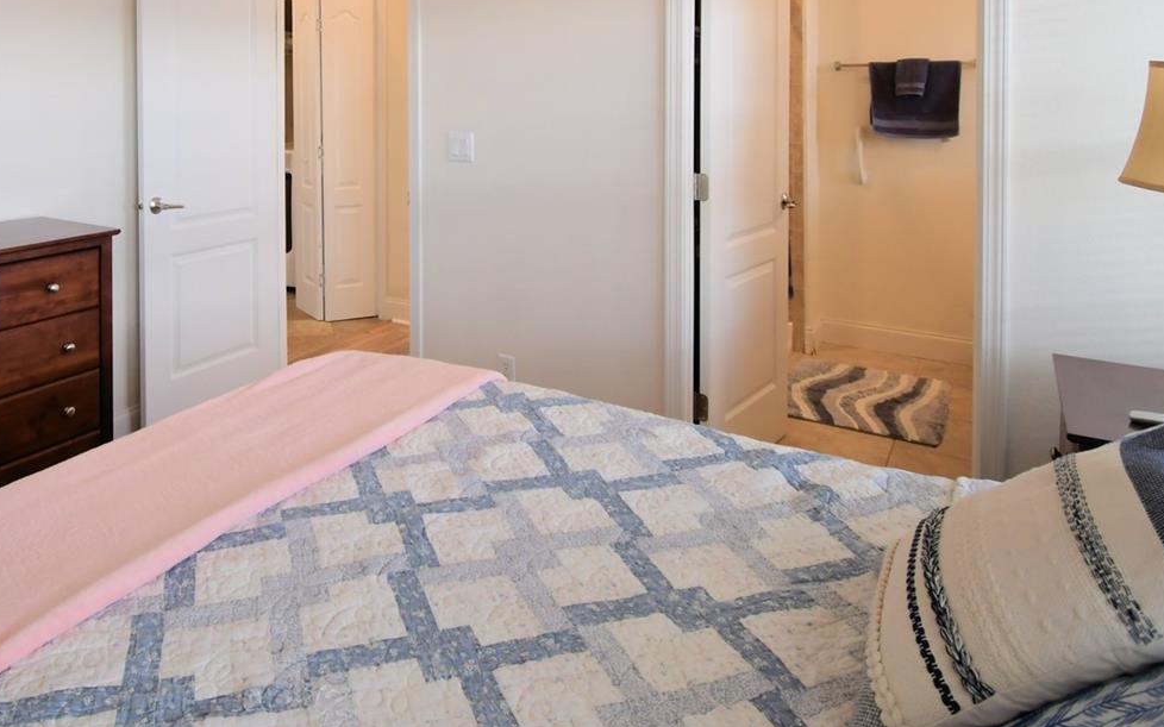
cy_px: 98
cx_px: 363
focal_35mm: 25
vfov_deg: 45.5
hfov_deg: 69.9
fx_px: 793
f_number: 4.5
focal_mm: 10
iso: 400
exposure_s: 1/125
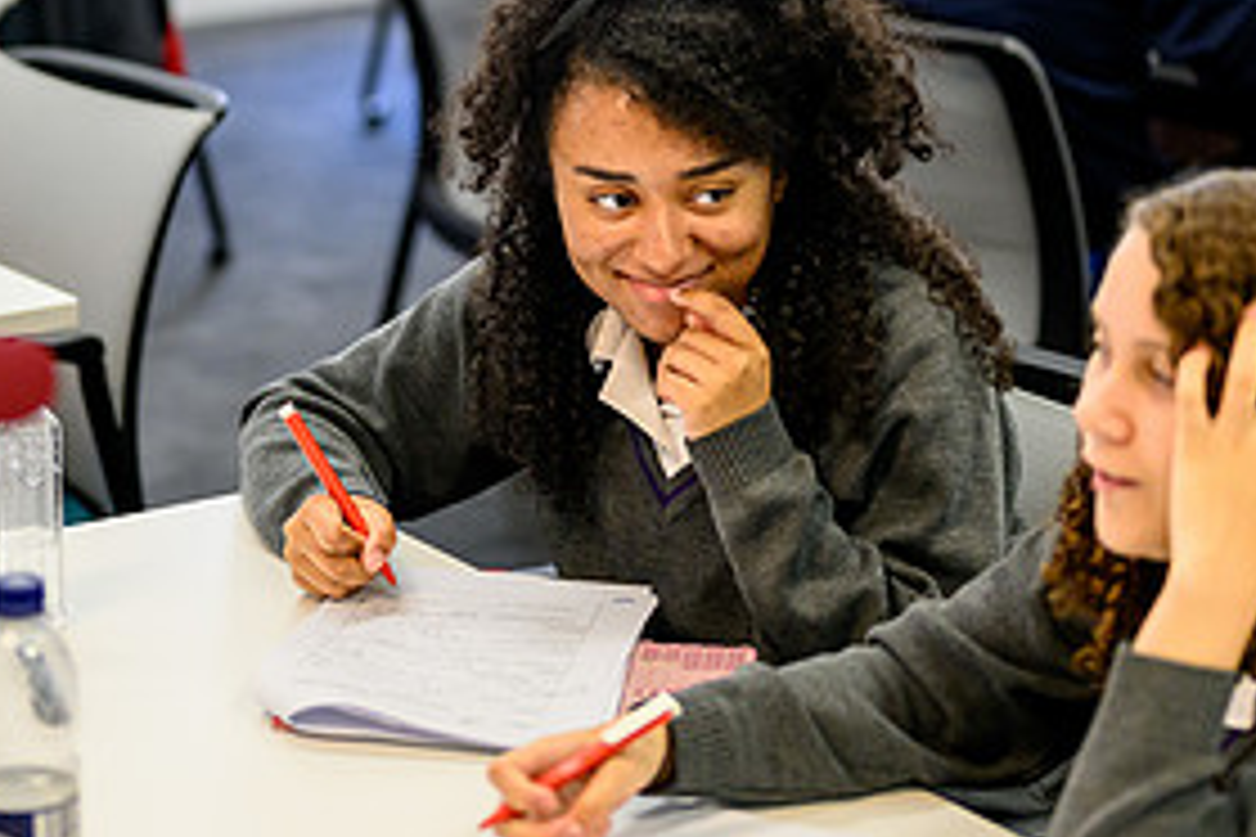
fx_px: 3663
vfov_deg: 13.0
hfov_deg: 19.4
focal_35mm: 105
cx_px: 522
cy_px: 209
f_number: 1.8
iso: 2200
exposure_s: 1/640
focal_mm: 50
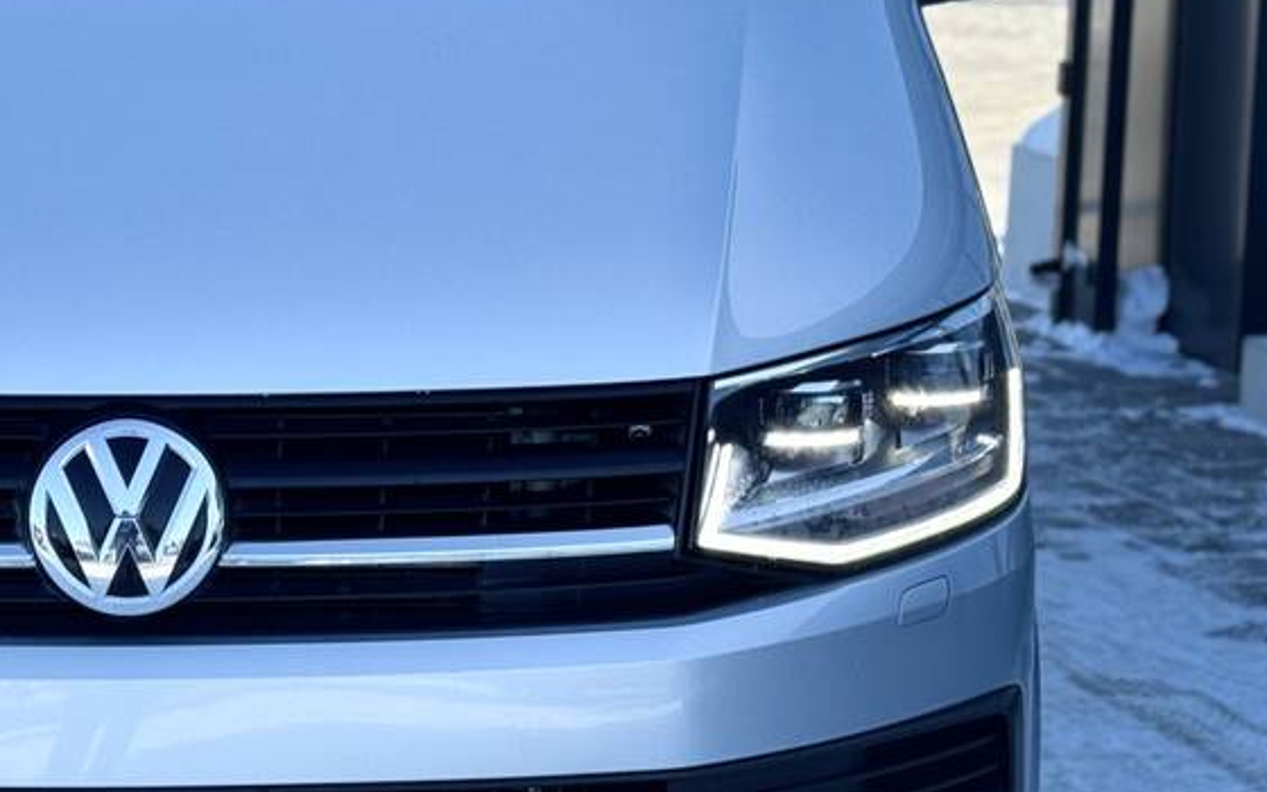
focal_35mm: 109
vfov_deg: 12.0
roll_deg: +0.2
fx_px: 3764
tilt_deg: -10.0
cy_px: 339
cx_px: 161
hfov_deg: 18.8
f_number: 1.78
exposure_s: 1/1043
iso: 64
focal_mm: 6.76
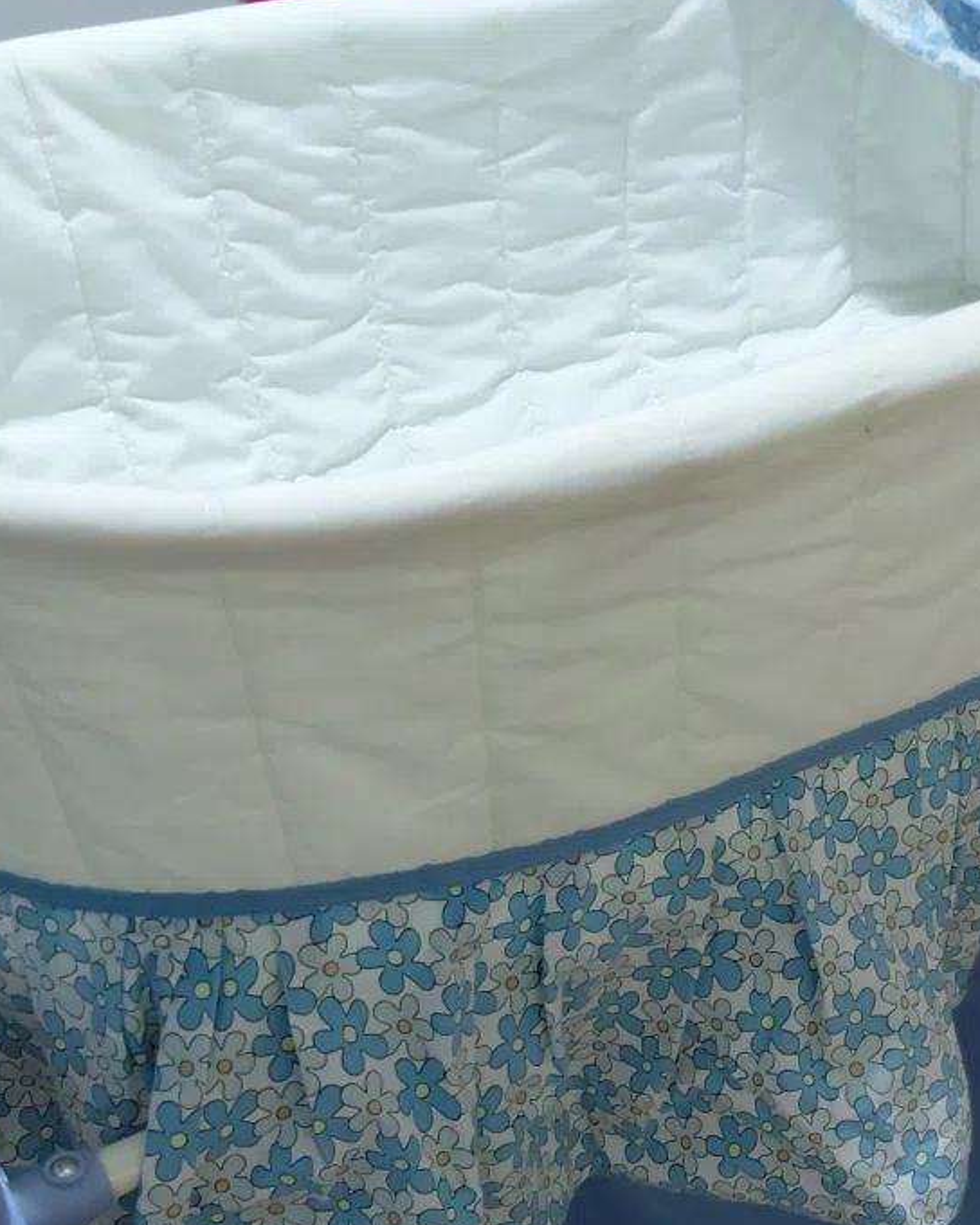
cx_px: 672
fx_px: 1777
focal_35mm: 49
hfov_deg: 30.6
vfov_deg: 36.3
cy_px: 1035
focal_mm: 4.69
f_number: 1.8
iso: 320
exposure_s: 1/40
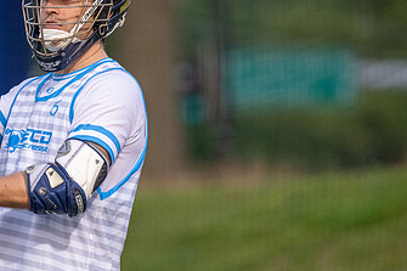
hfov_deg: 2.4
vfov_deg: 1.6
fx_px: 9785
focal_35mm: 866
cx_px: 94
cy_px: 77
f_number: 5.6
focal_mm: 500
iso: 5000
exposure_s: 1/1000
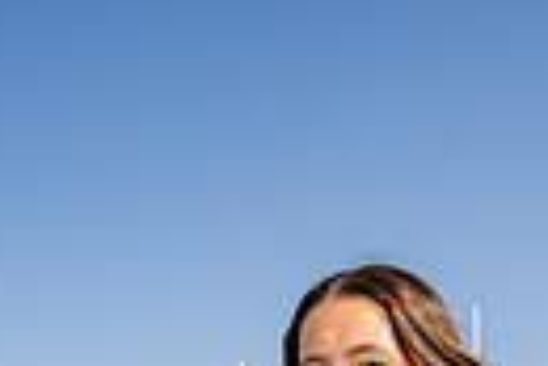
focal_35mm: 83
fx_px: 1265
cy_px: 871
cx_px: 299
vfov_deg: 12.8
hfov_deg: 24.4
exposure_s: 1/125
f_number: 7.1
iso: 50
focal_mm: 24
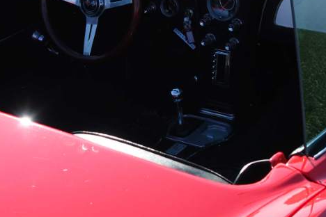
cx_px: 150
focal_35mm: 91
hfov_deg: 22.4
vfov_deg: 14.9
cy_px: 24
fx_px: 824
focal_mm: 13.72
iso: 125
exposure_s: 1/400
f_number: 4
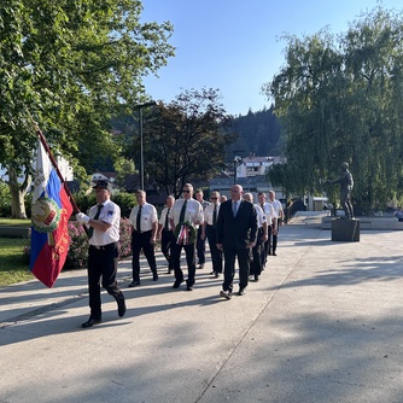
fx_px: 408
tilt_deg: +3.1
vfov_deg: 52.5
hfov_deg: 52.4
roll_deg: +0.2
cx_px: 177
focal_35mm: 31
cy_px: 200
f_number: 1.5
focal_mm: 5.7
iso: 50
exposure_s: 1/1361
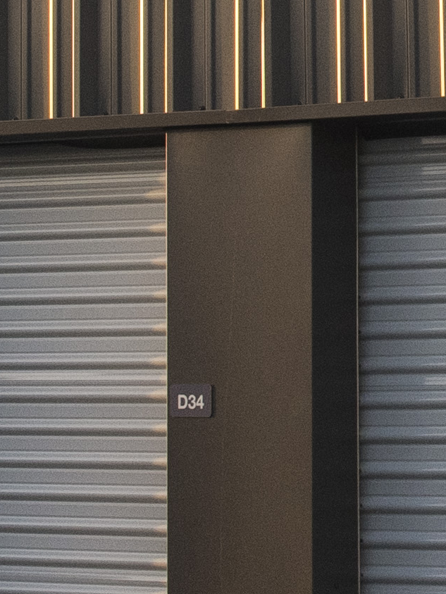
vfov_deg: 8.4
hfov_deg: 6.2
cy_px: -32
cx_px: 708
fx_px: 4034
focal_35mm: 235
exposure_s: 1/250
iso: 500
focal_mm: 28
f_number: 9
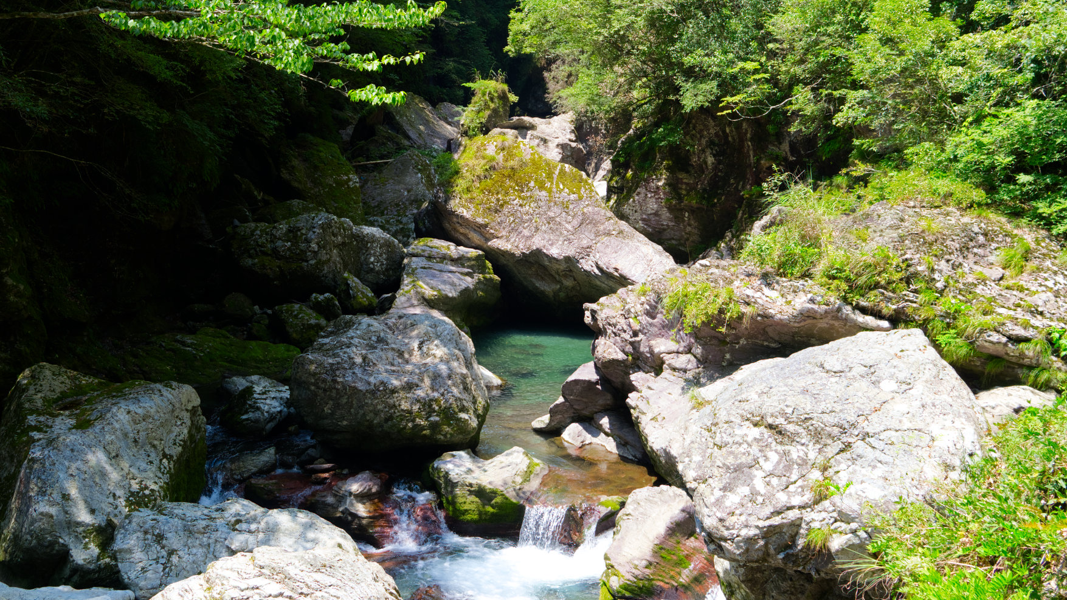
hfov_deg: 66.1
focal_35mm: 29
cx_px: 537
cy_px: 253
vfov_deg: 40.1
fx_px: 820
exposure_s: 1/160
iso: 125
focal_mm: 18
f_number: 4.5
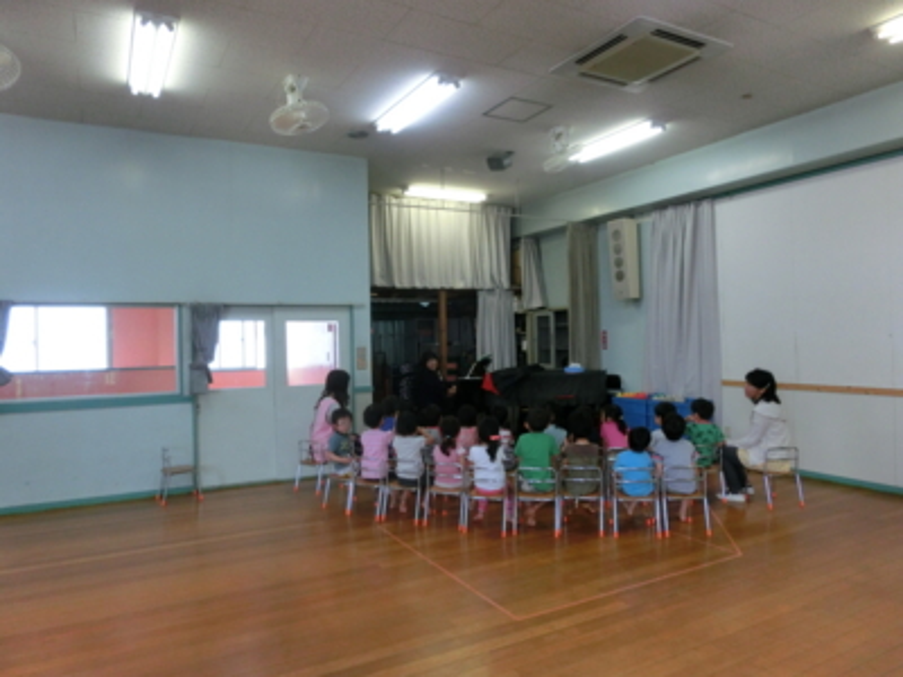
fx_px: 626
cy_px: 338
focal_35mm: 24
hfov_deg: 71.6
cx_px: 452
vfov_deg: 56.8
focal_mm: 4.24
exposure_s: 1/125
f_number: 3
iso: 250
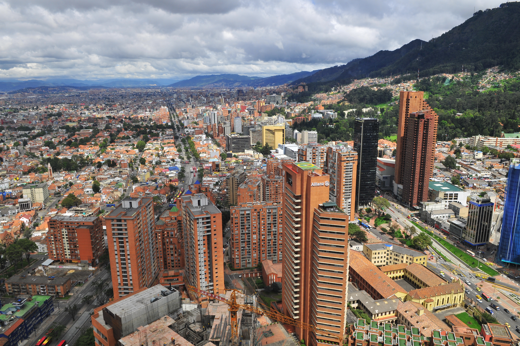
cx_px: 260
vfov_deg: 50.3
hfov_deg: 70.5
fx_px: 368
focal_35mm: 26
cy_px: 173
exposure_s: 1/160
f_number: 5.6
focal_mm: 17
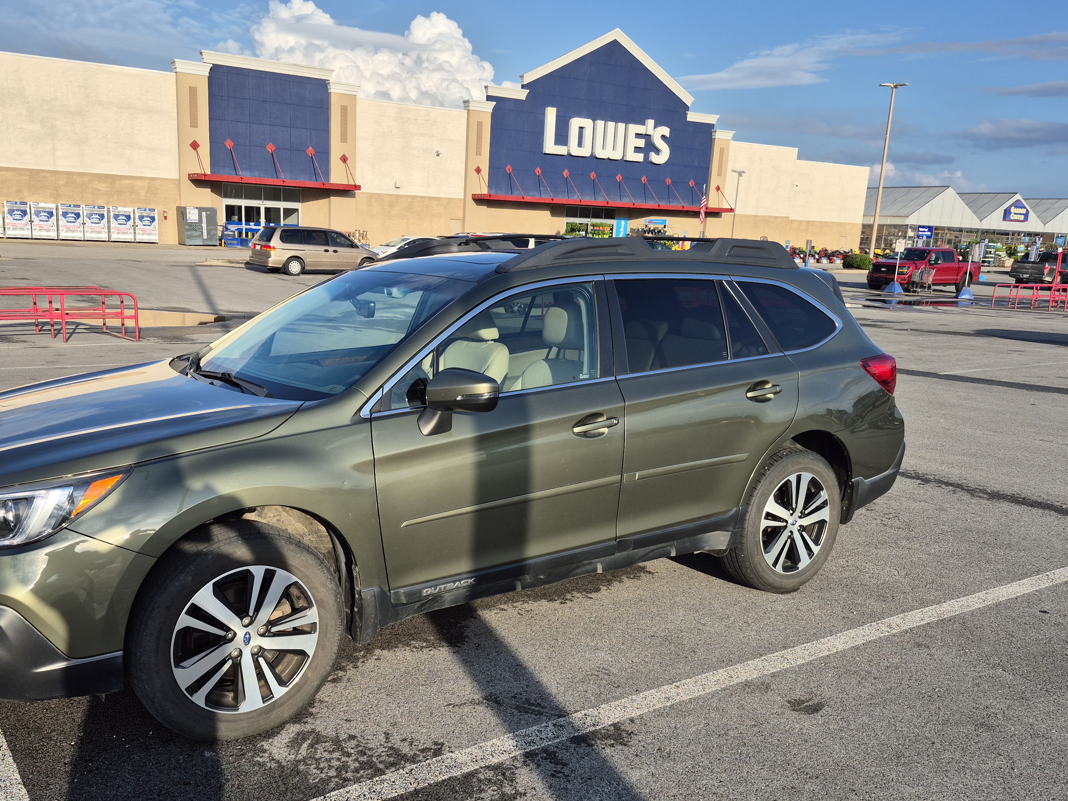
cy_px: 450
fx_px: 926
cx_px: 466
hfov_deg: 59.8
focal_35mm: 30
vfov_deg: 46.7
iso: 25
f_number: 1.8
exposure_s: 1/1400
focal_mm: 5.4
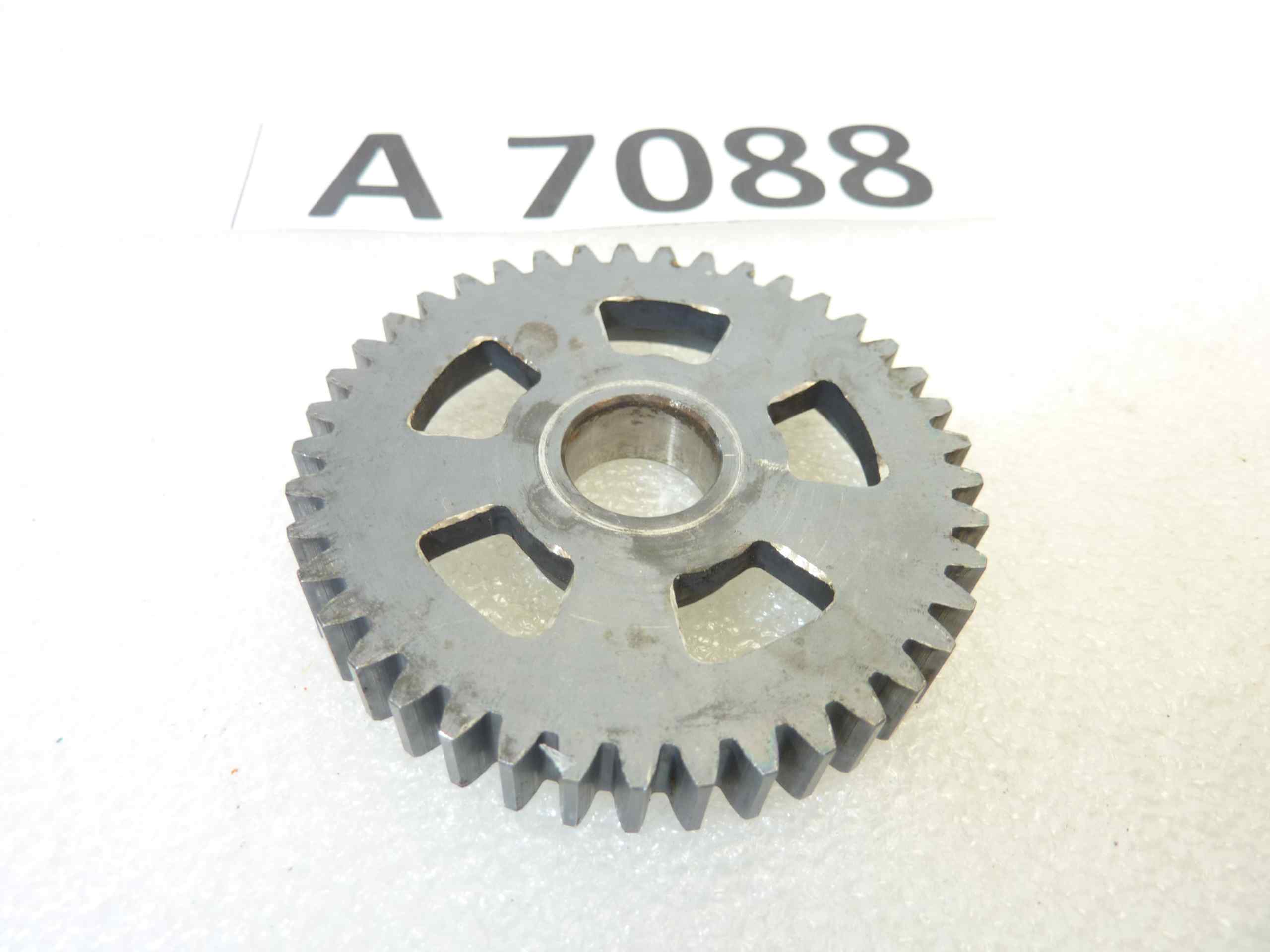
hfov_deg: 69.4
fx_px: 917
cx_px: 635
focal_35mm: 25
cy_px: 476
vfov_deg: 54.9
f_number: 3.3
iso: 80
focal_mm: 4.1
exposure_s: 1/13
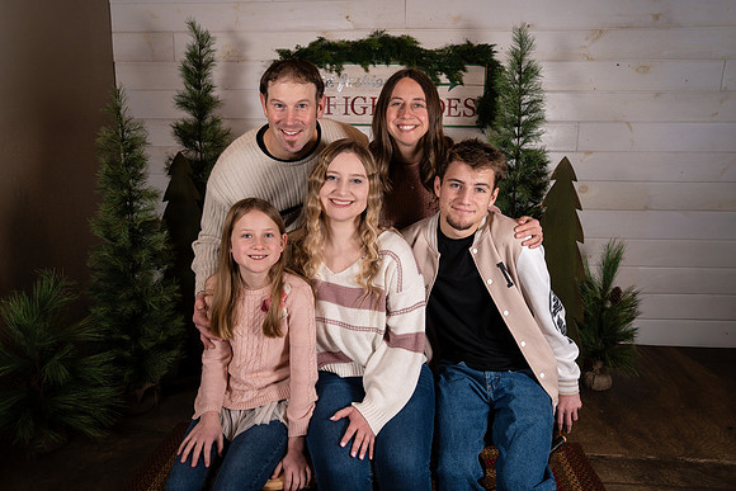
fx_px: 552
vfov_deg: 48.0
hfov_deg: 67.4
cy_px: 246
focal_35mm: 27
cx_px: 368
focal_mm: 27
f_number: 5.6
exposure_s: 1/250
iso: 400
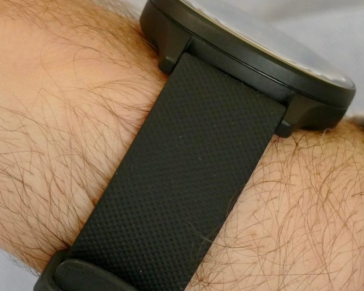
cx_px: 189
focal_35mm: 294
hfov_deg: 6.6
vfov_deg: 5.3
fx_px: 3167
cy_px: 160
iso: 1600
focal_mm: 45.89
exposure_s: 1/25
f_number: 4.5
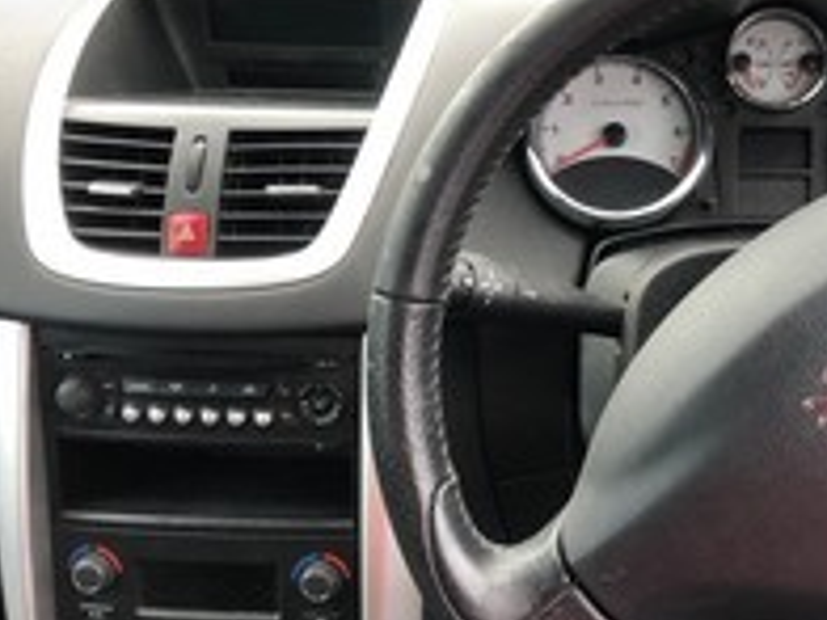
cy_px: 329
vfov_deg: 29.1
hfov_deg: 37.2
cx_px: 624
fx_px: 1195
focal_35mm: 50
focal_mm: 4
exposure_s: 1/30
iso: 32
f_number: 1.8
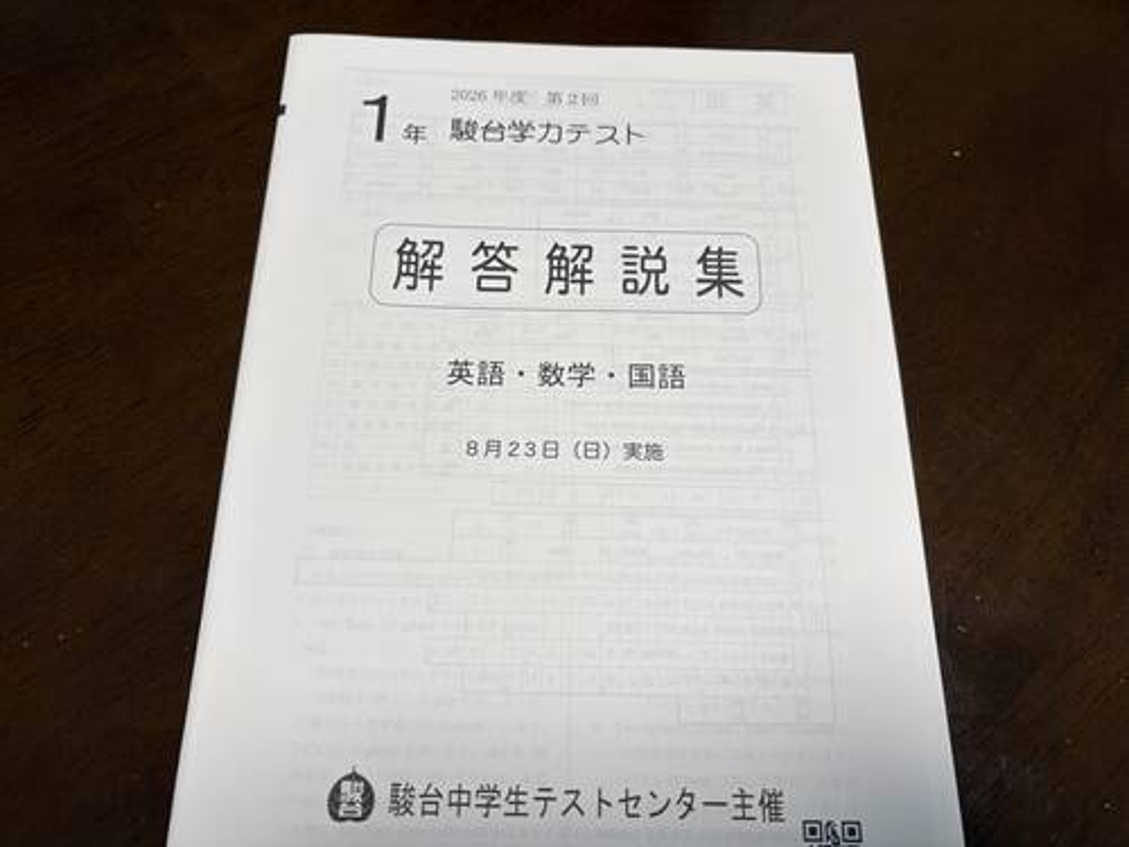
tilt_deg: -70.8
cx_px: 564
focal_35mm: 26
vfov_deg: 53.1
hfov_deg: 67.3
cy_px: 424
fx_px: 848
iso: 64
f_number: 1.6
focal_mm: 5.96
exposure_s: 1/100
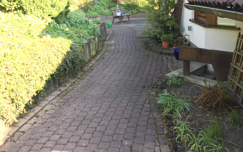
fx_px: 232
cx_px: 135
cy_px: 52
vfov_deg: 36.0
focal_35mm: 35
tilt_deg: -13.0
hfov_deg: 55.2
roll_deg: +1.2
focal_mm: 4.15
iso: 25
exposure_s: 1/50
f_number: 2.2
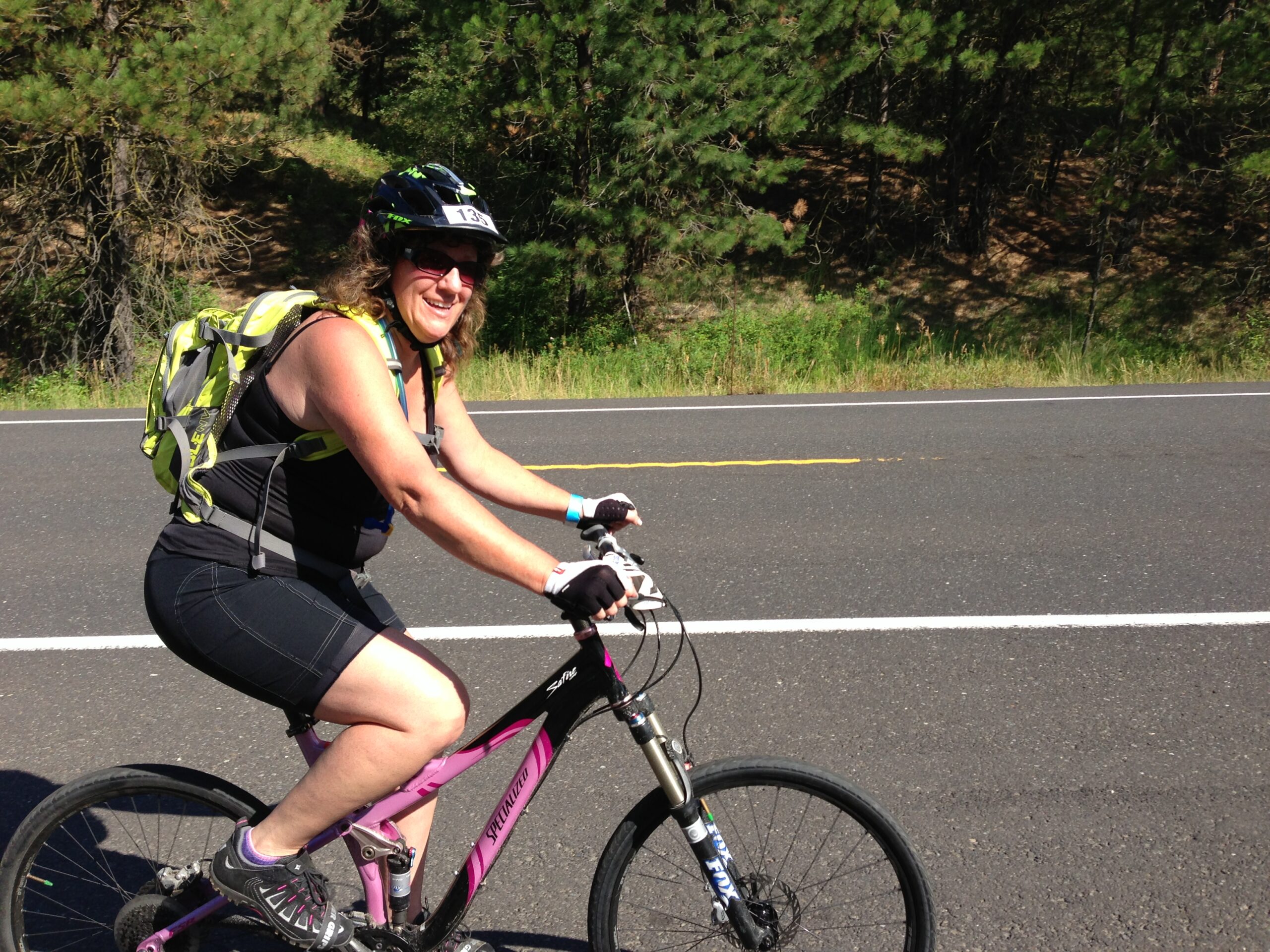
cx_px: 635
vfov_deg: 42.9
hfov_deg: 55.4
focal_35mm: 33
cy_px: 476
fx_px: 1211
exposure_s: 1/821
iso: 50
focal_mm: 4.13
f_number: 2.4
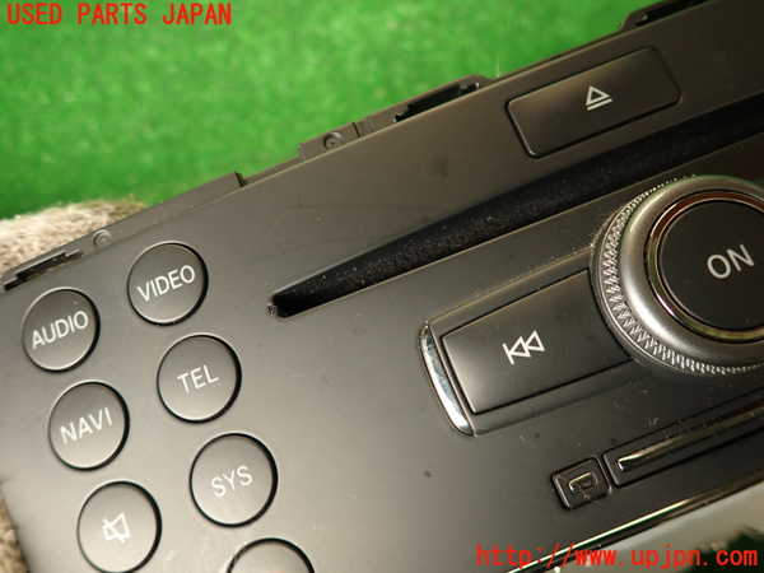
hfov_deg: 69.4
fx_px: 552
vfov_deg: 54.9
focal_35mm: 25
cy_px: 286
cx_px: 382
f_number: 2
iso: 200
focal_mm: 4.5
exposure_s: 1/60
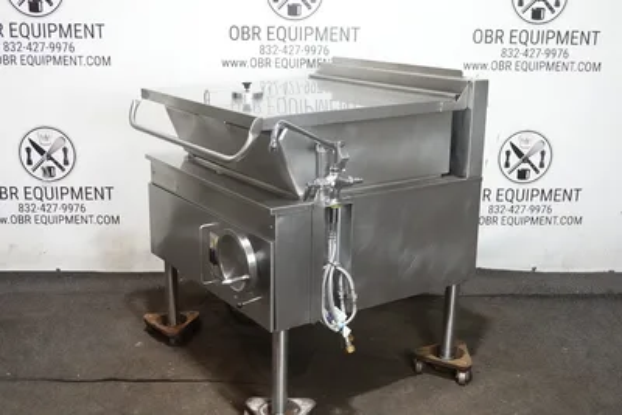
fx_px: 778
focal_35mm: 45
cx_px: 311
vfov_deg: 29.9
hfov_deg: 43.6
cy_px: 208
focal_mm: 16.54
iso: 6400
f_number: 4
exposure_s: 1/160
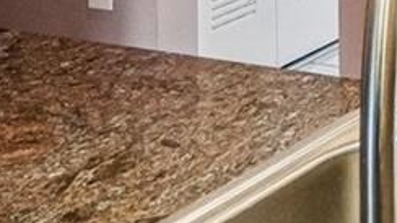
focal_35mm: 113
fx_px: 1194
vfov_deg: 9.0
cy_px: -413
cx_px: 932
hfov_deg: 13.8
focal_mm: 11
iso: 640
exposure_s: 1/30
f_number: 8
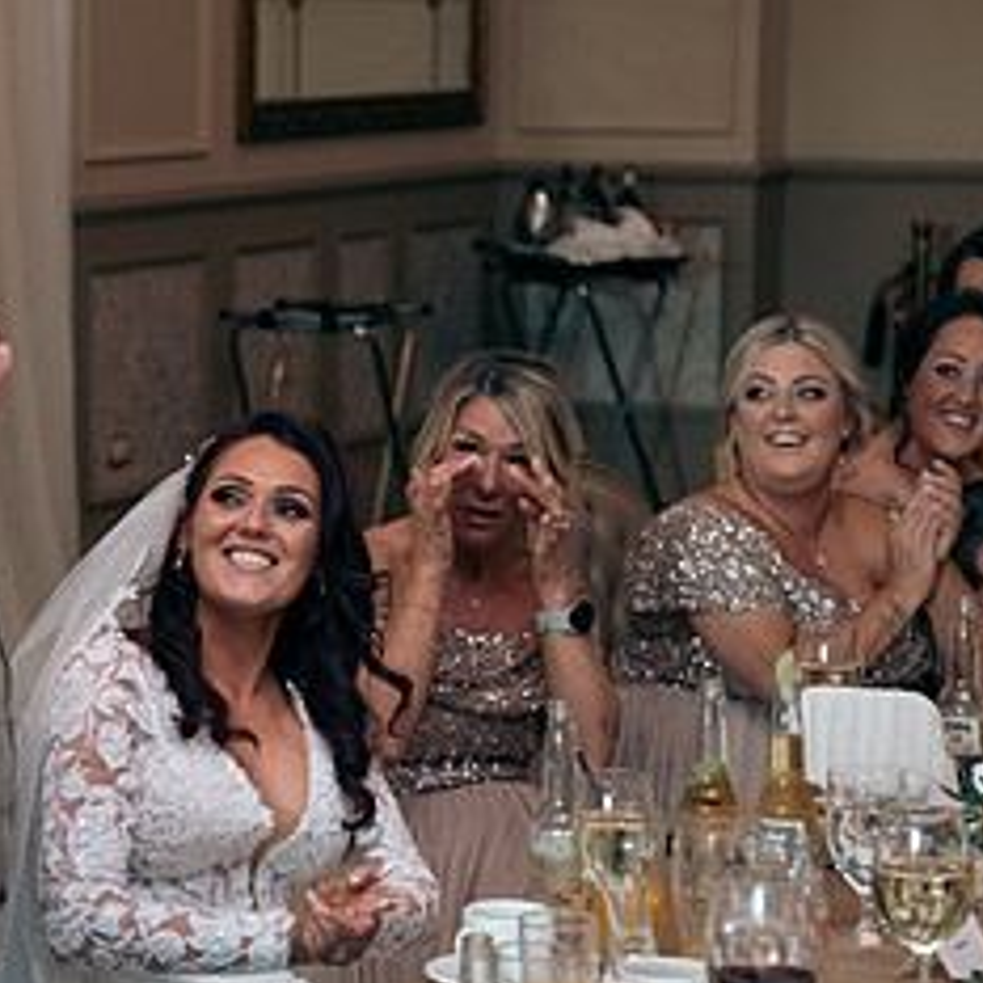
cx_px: 59
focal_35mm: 127
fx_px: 4080
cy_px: 538
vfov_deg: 13.7
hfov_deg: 13.6
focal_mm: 60
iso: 1000
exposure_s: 1/160
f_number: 3.5
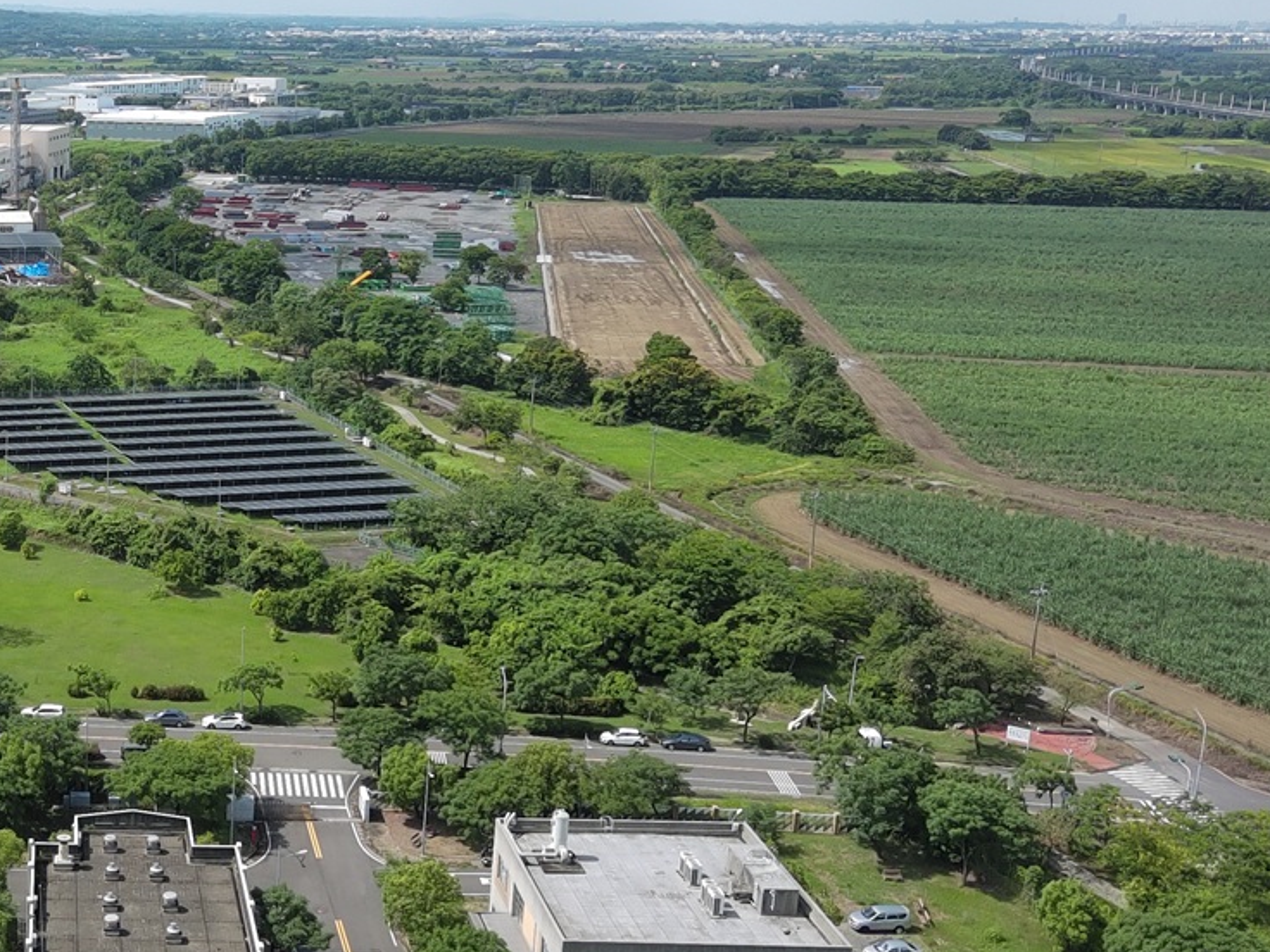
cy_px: 486
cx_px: -7
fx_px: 1834
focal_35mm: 50
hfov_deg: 34.6
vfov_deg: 29.1
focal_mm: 6.67
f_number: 1.9
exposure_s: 1/2695
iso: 105
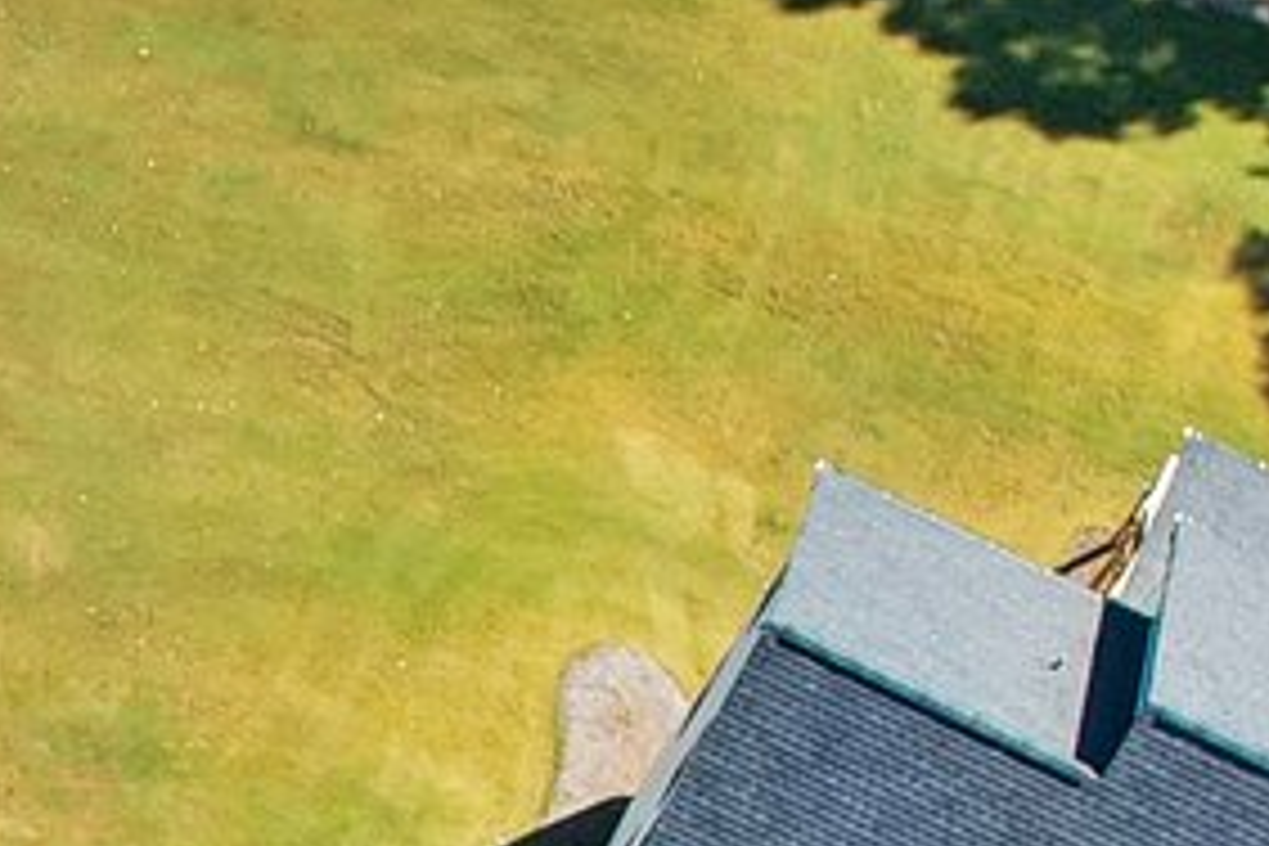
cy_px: 2122
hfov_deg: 11.0
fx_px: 5640
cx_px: -1678
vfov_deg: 7.9
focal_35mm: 160
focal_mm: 8.4
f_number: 2.8
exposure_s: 1/640
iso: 100
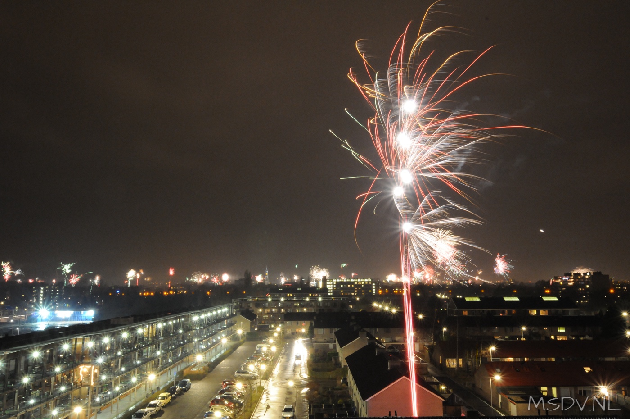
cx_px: 315
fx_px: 446
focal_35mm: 26
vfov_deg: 50.3
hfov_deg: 70.5
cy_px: 210
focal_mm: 17
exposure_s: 10
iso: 1600
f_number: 18
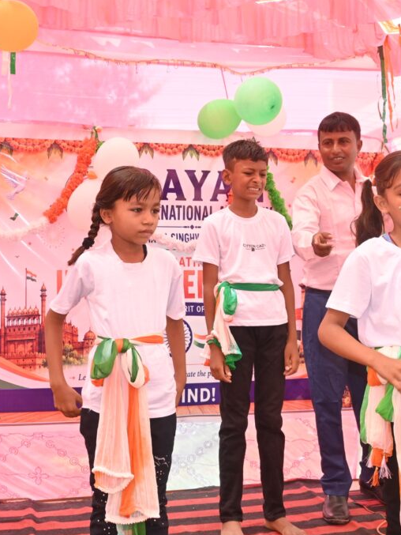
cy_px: 268
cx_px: 153
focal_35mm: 49
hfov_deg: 29.5
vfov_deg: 38.8
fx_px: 758
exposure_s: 1/125
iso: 250
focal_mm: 22.5
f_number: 8
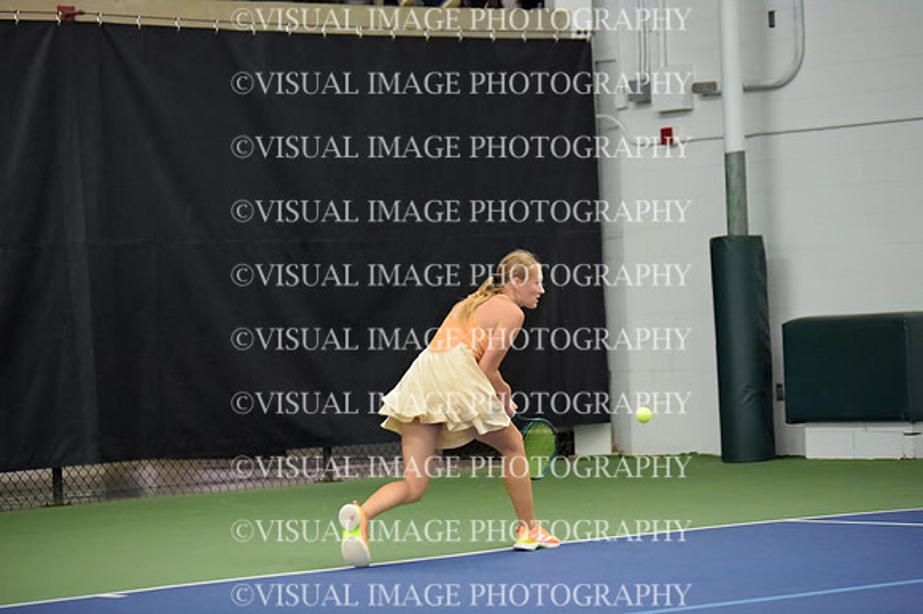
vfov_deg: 10.1
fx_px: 3459
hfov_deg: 15.2
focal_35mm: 135
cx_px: 462
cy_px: 307
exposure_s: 1/1600
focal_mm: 135
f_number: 3.2
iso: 12800
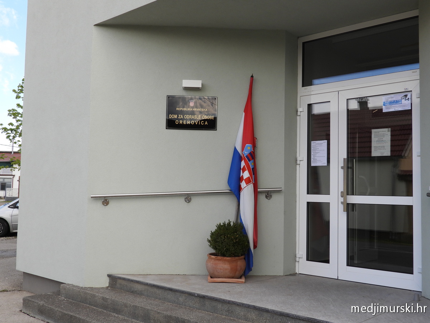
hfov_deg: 49.0
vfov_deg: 37.7
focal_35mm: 38
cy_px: 162
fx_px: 472
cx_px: 215
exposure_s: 1/500
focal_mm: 6.8
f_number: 3.2
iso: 100
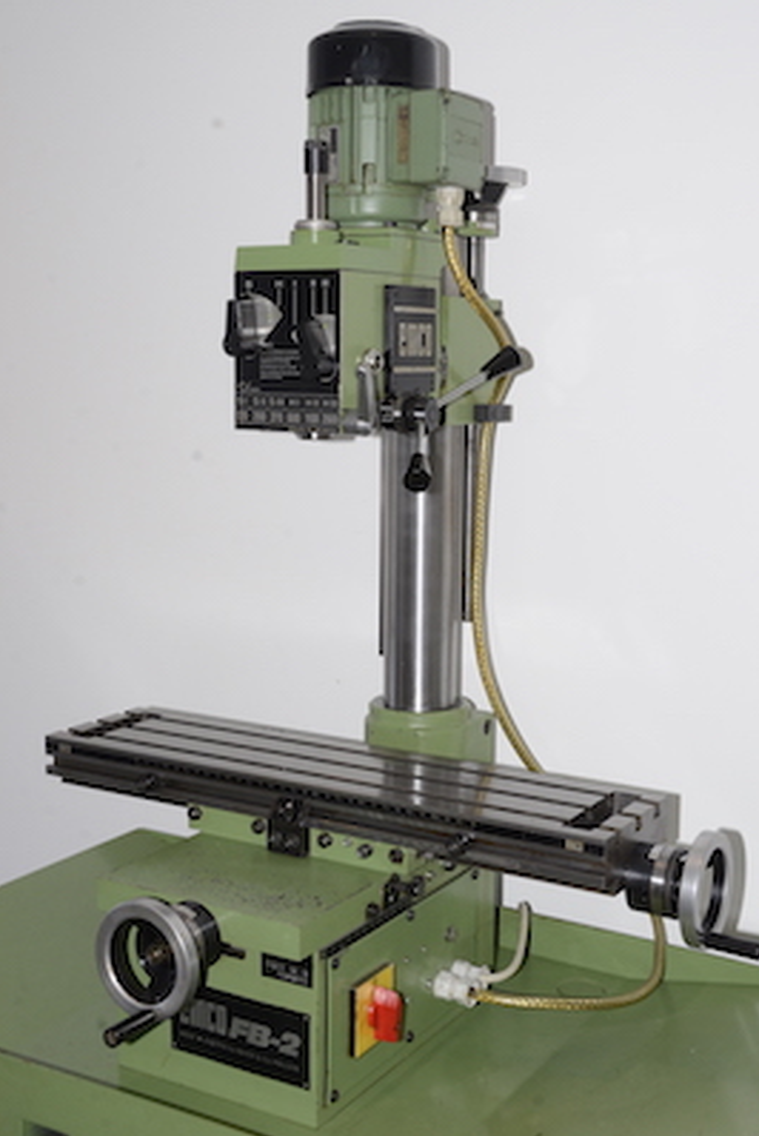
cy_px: 577
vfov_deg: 41.5
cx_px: 382
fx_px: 1500
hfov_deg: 28.4
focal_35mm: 48
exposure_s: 1/60
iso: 800
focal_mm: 31
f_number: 14
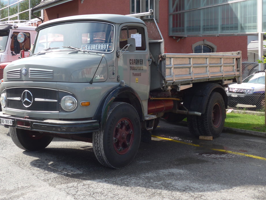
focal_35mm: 53
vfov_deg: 27.5
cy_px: 82
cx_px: 104
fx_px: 407
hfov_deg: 36.0
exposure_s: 1/640
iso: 80
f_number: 2.8
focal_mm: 8.4
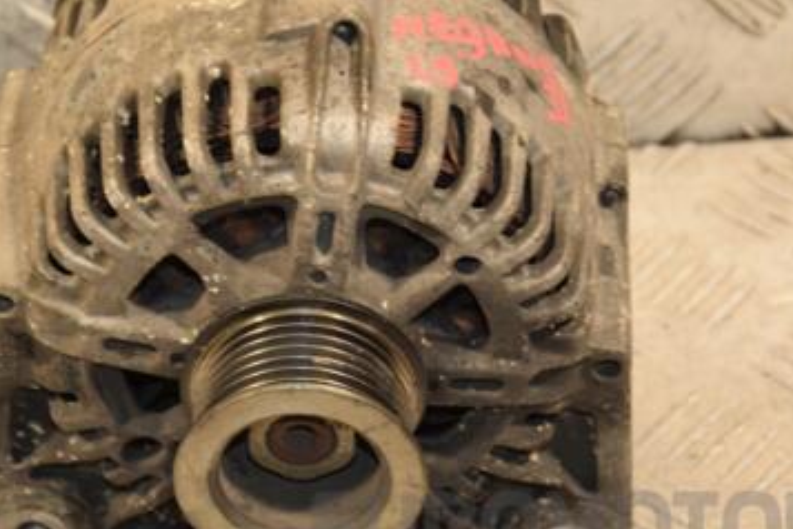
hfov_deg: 10.9
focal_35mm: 189
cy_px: 229
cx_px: 271
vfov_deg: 7.3
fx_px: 4159
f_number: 5.3
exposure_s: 1/125
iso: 800
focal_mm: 75
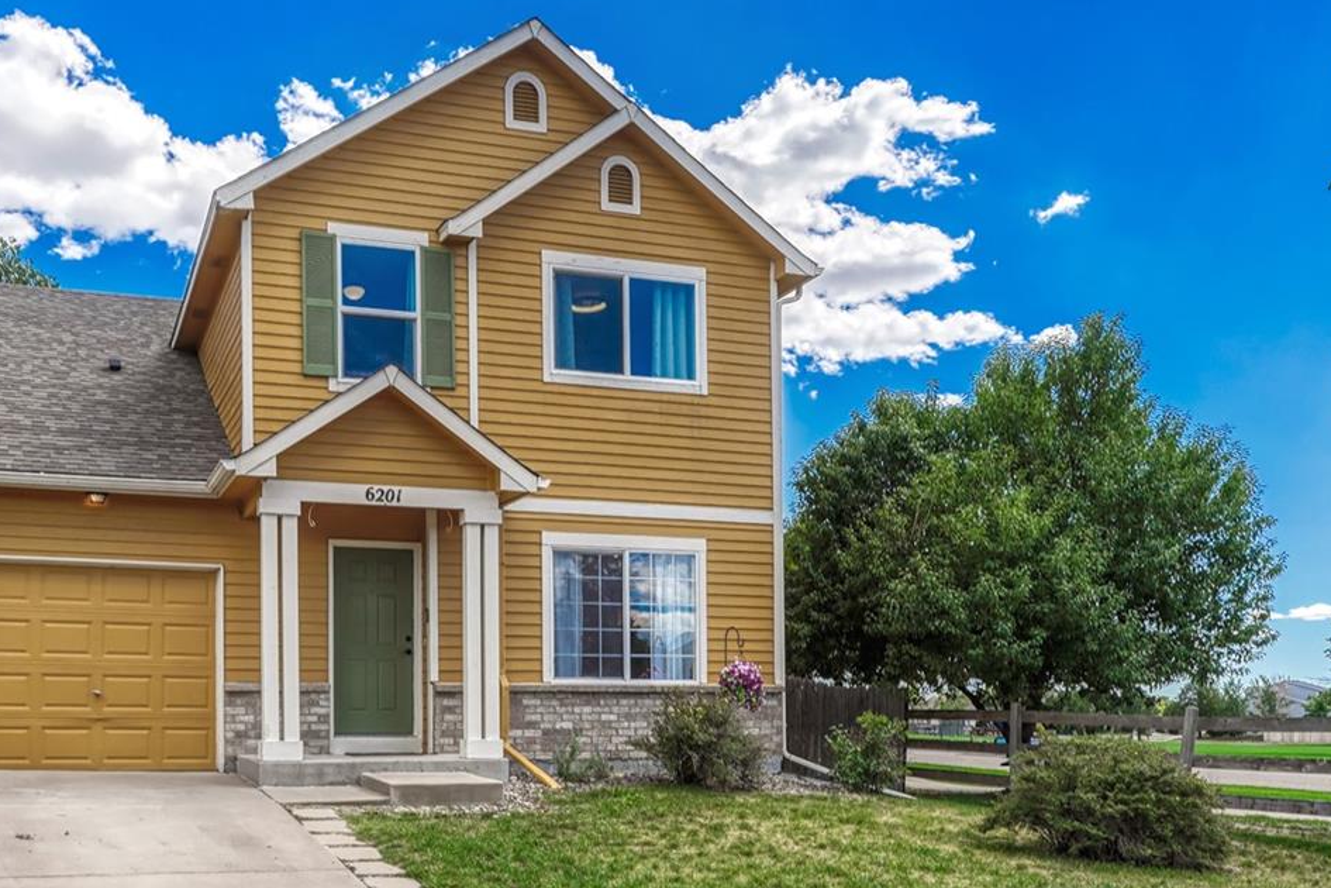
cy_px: 478
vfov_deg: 53.1
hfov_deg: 70.9
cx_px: 413
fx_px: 887
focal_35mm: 24
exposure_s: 1/320
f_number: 8
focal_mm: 14
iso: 200
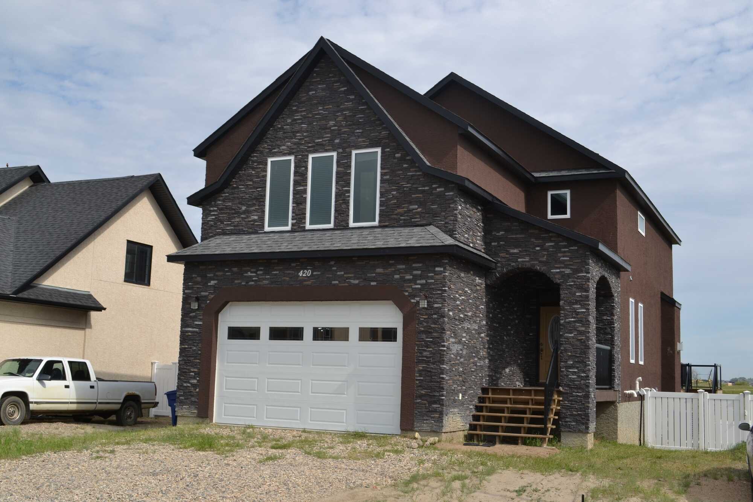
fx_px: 816
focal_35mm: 39
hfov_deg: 49.6
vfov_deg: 34.2
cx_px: 376
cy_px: 251
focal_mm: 26
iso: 100
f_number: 8
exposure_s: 1/200
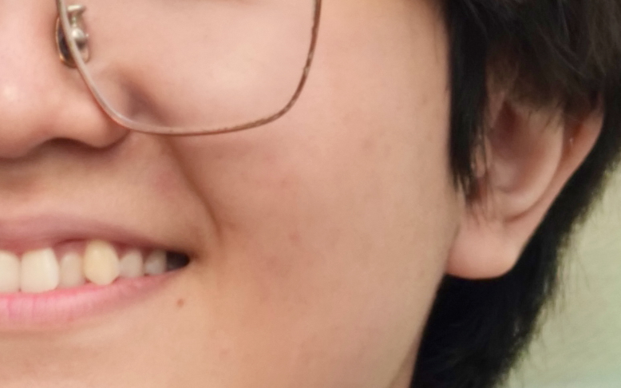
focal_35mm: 636
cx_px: 34
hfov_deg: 3.3
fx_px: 10762
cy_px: 439
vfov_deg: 2.1
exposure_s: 1/125
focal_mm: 45
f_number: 2.8
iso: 200
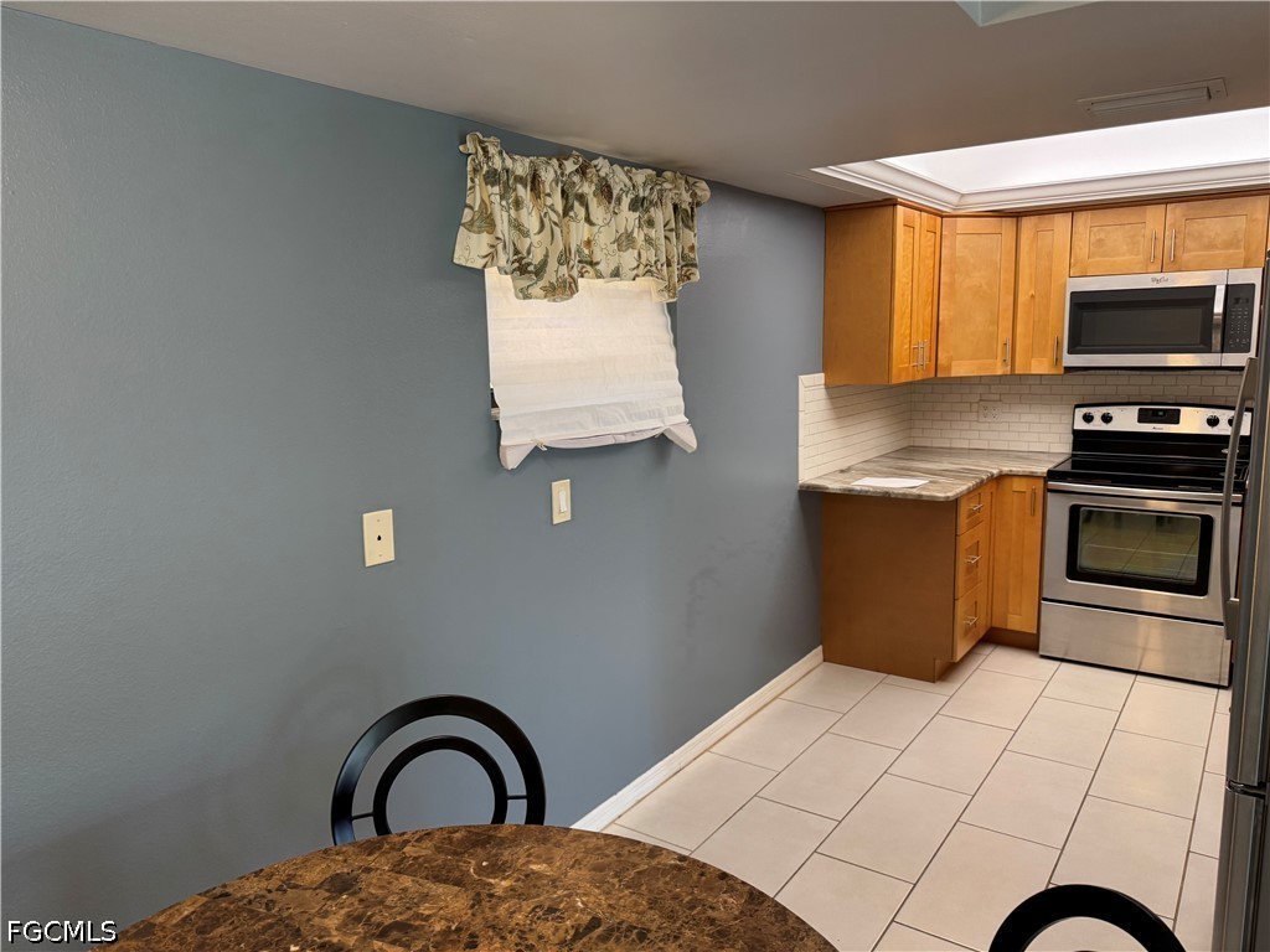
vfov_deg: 56.8
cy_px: 476
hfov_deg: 71.6
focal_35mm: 24
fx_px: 881
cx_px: 635
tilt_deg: -9.3
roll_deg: +1.5
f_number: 1.78
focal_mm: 6.76
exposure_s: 1/120
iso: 200
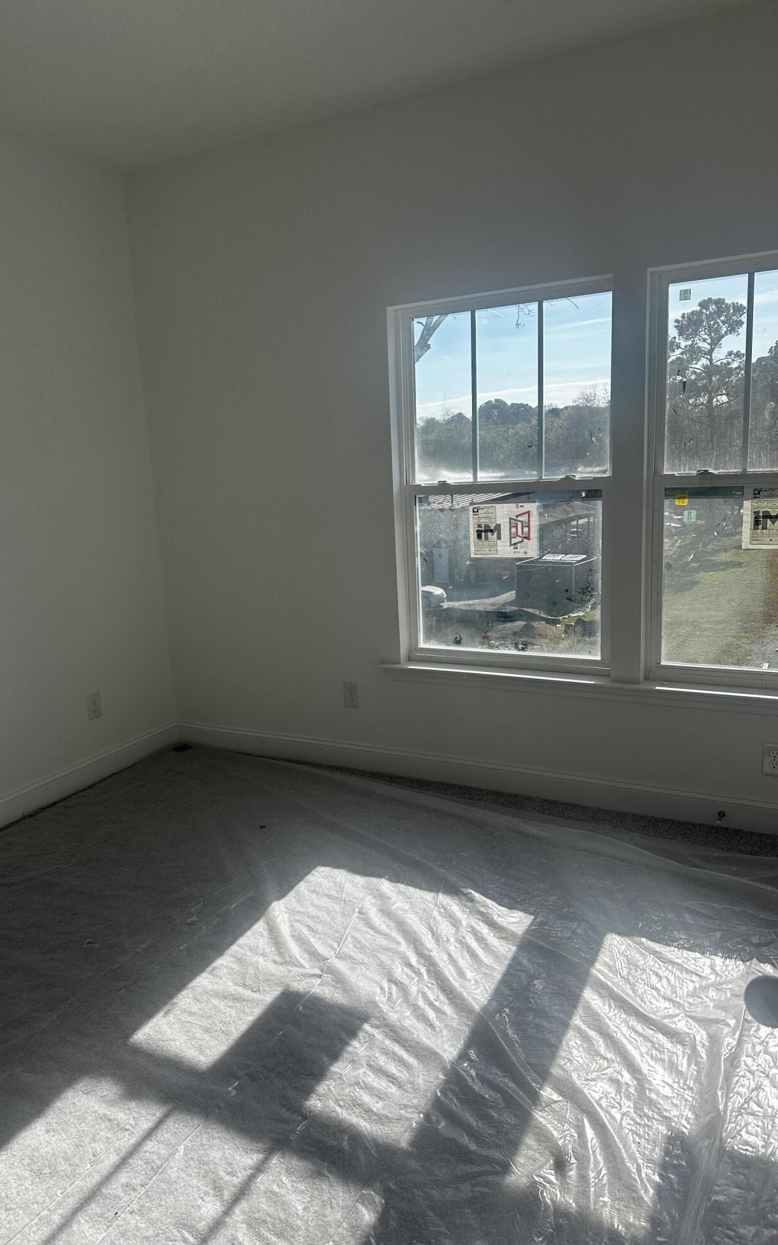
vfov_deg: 70.4
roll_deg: +3.6
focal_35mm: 26
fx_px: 882
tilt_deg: -10.5
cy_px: 631
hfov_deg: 47.4
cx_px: 317
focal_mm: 6.86
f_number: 1.78
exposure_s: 1/2732
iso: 80
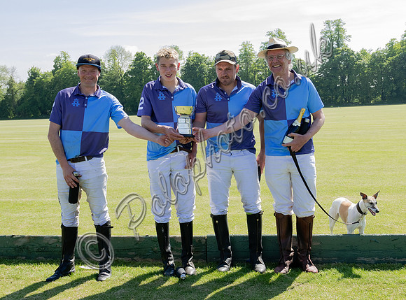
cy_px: 152
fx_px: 550
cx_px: 248
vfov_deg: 30.6
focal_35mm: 47
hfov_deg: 40.3
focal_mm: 17.2
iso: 200
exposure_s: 1/400
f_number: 5.6
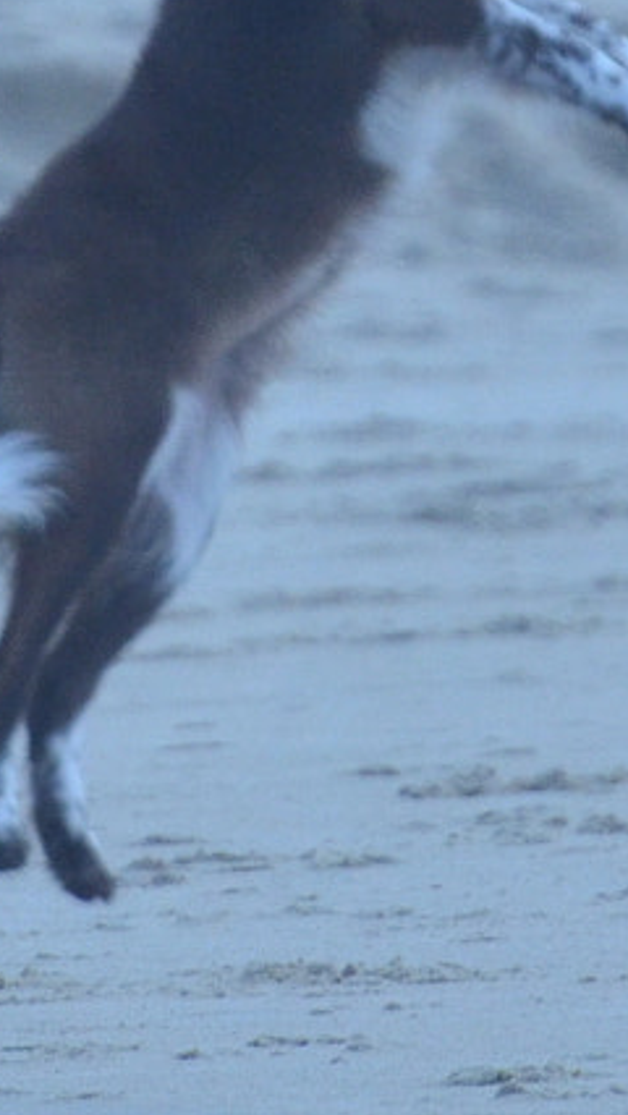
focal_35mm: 2109
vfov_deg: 1.0
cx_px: 442
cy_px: 21
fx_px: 62360
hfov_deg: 0.6
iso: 1000
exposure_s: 1/8000
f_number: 4
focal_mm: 280
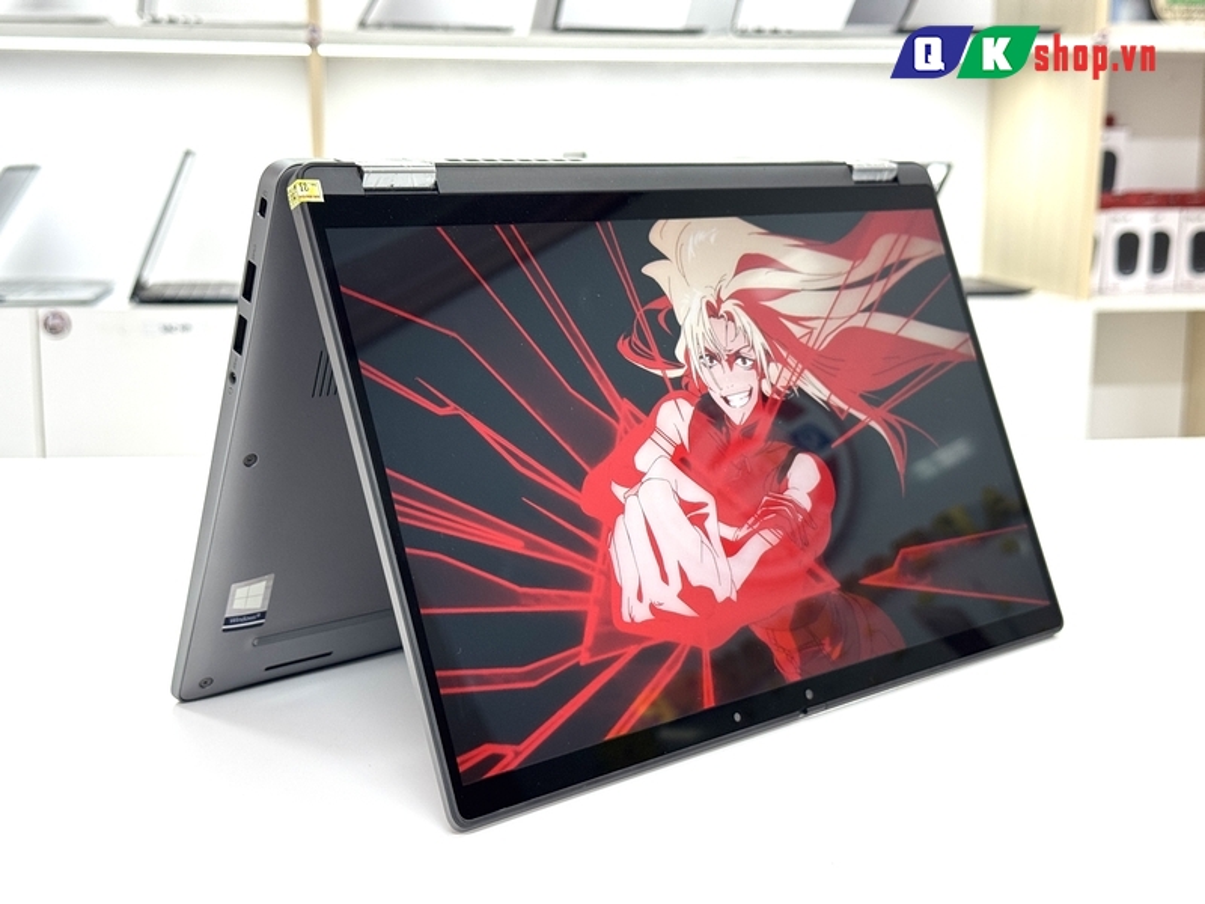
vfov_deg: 30.3
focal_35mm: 48
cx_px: 602
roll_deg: +0.8
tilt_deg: -9.7
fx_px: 1671
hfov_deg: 39.7
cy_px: 452
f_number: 1.78
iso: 100
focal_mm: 6.76
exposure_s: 1/109
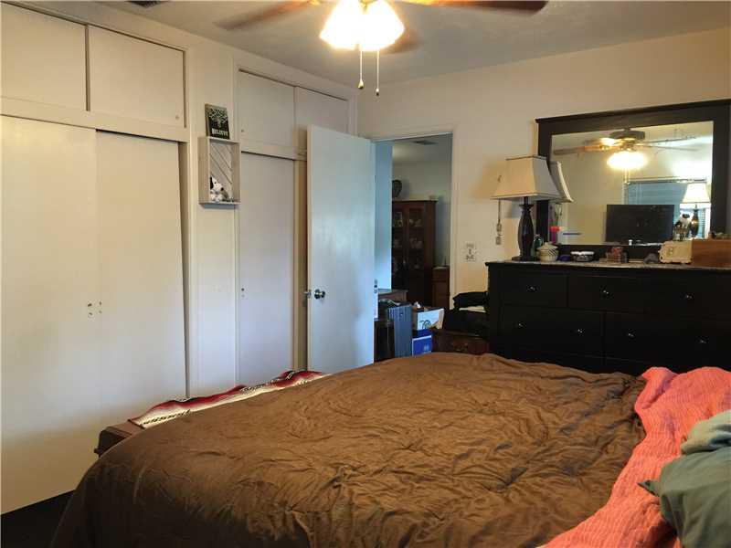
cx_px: 366
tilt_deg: -4.0
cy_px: 274
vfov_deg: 48.2
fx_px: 612
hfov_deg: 61.7
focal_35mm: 29
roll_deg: -1.1
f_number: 2.2
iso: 80
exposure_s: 1/15
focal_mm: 4.15
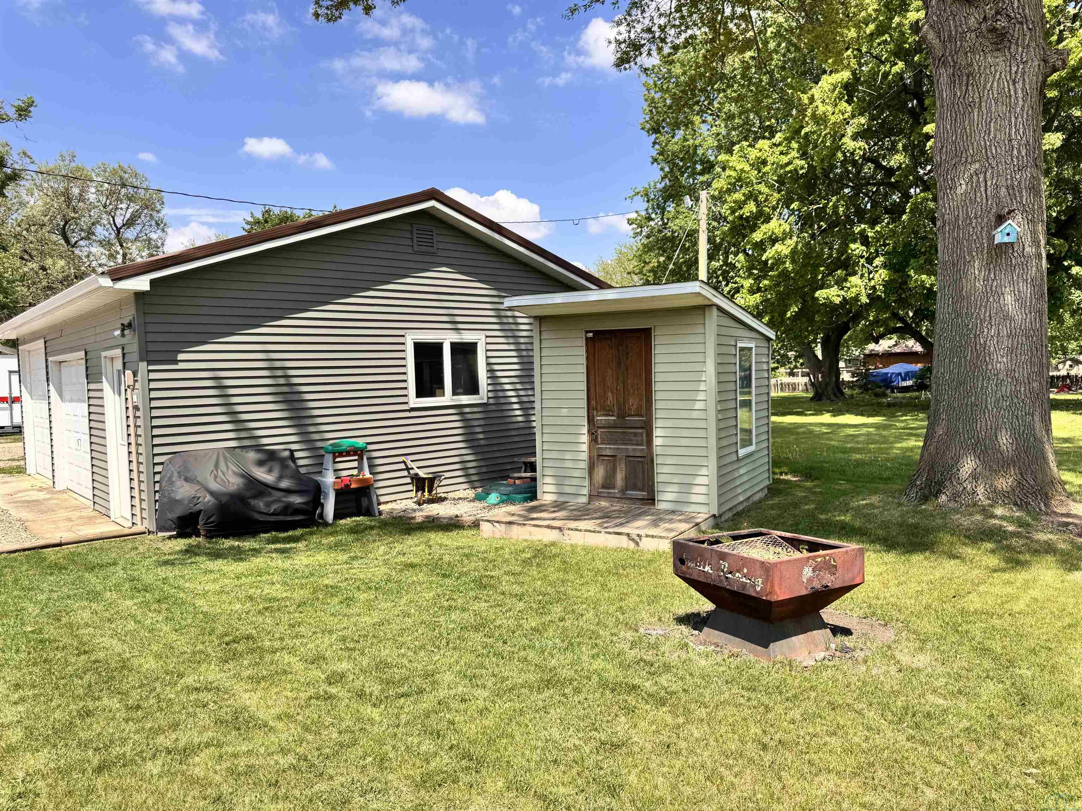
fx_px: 750
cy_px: 406
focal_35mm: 24
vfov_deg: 56.8
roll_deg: +2.1
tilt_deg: -2.2
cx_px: 541
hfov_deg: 71.6
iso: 80
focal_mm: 6.76
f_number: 1.78
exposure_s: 1/3096
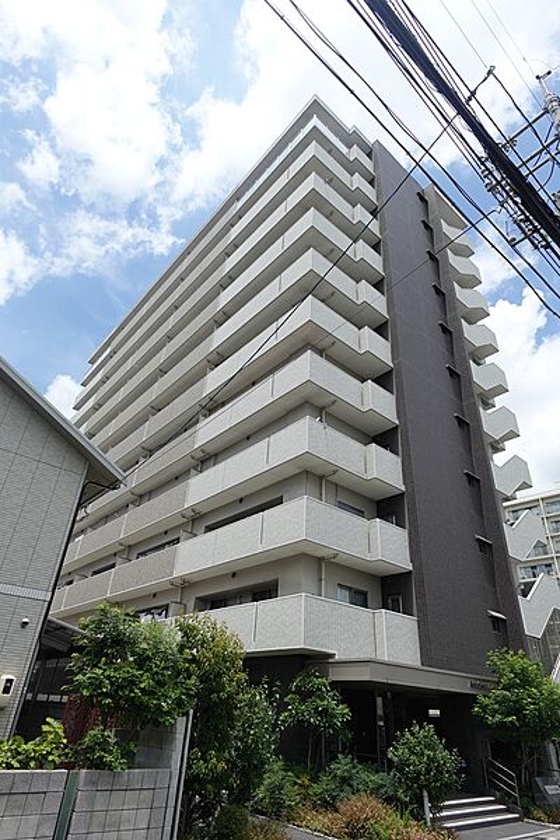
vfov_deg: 84.0
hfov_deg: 61.9
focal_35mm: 20
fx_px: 467
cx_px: 280
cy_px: 420
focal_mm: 7.6
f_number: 2
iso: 125
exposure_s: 1/4000
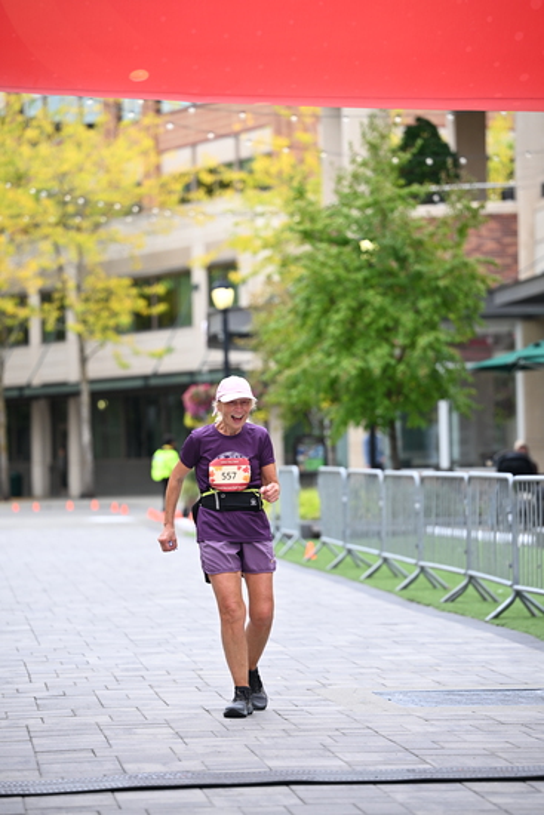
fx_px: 2718
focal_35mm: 120
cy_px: 408
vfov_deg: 17.1
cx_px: 272
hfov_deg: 11.4
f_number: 2.8
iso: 400
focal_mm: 120
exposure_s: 1/1000
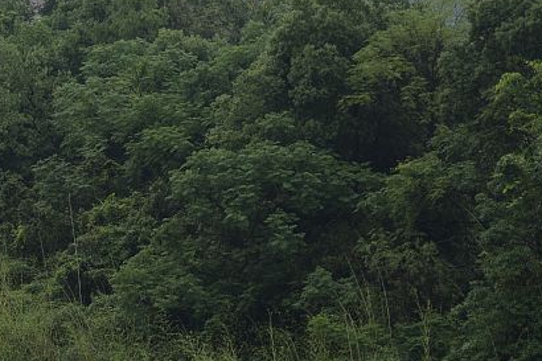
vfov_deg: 5.7
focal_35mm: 240
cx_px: 41
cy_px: 241
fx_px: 3612
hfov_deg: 8.5
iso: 125
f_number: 4
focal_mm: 82
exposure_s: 1/500
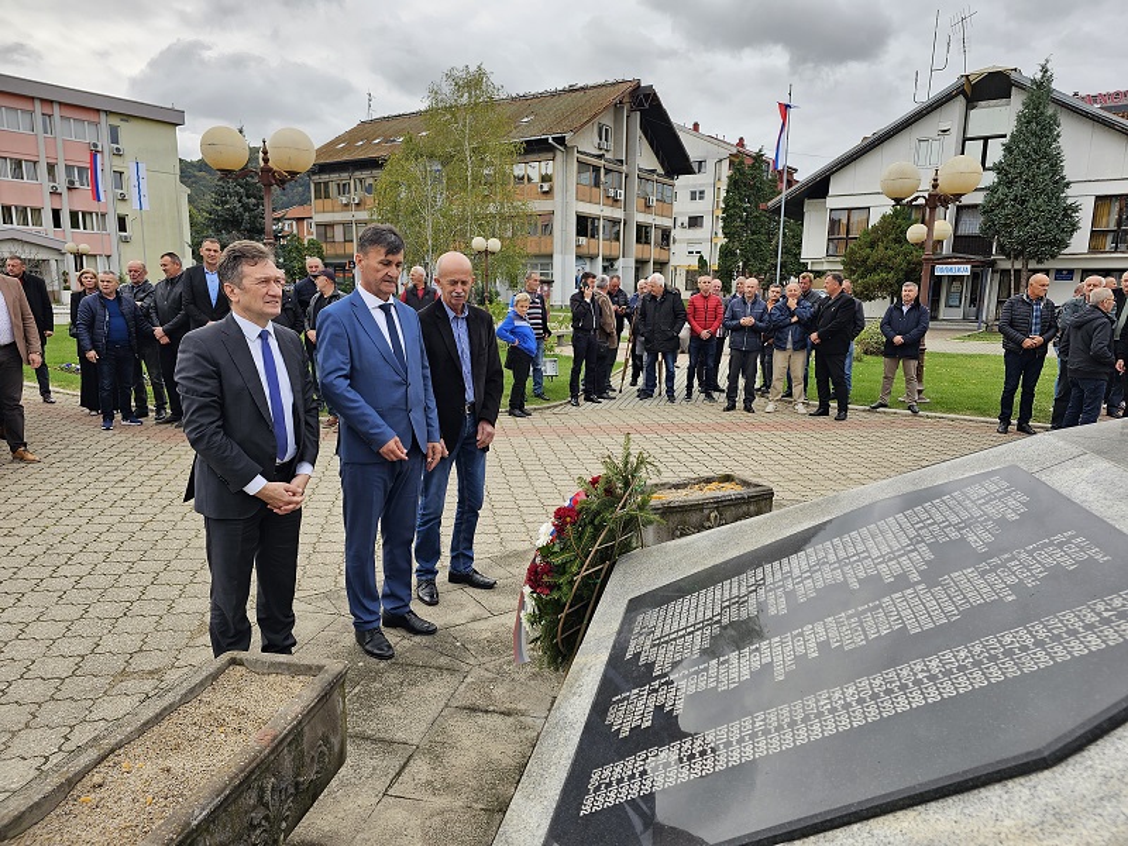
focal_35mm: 23
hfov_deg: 73.9
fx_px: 749
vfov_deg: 58.9
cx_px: 564
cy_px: 423
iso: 10
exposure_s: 1/200
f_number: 1.7
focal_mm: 6.3
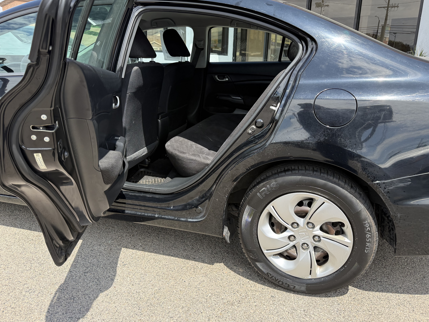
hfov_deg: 65.3
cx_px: 222
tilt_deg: -14.0
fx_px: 335
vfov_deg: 51.2
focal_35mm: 27
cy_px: 142
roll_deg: -1.8
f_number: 1.78
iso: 100
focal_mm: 6.76
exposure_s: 1/1337
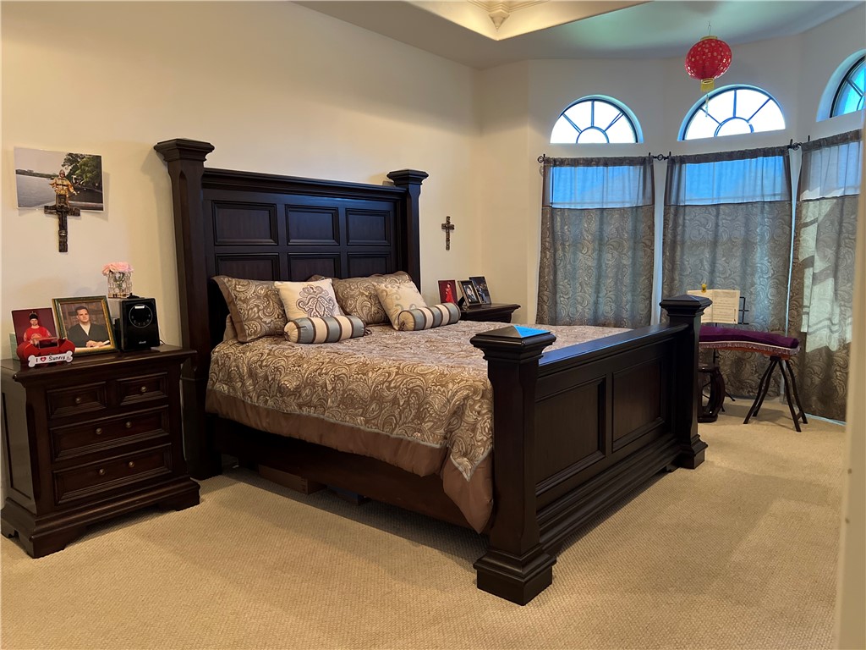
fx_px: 650
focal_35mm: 26
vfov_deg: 53.1
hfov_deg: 67.3
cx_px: 433
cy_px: 325
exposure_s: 1/60
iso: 400
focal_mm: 5.7
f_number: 1.5
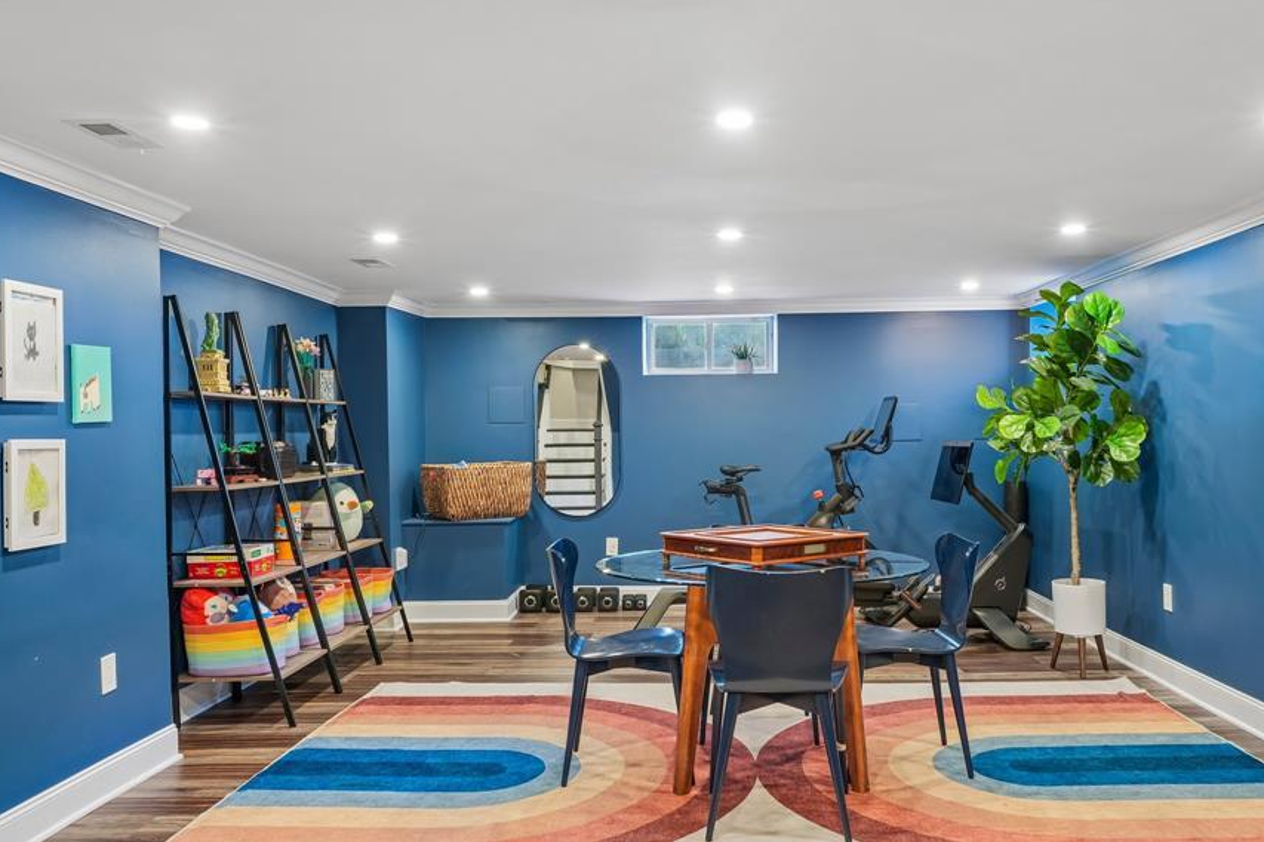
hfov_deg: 60.7
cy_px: 448
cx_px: 722
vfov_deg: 42.8
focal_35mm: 31
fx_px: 1074
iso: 400
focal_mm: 25.5
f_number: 9
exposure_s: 1/2
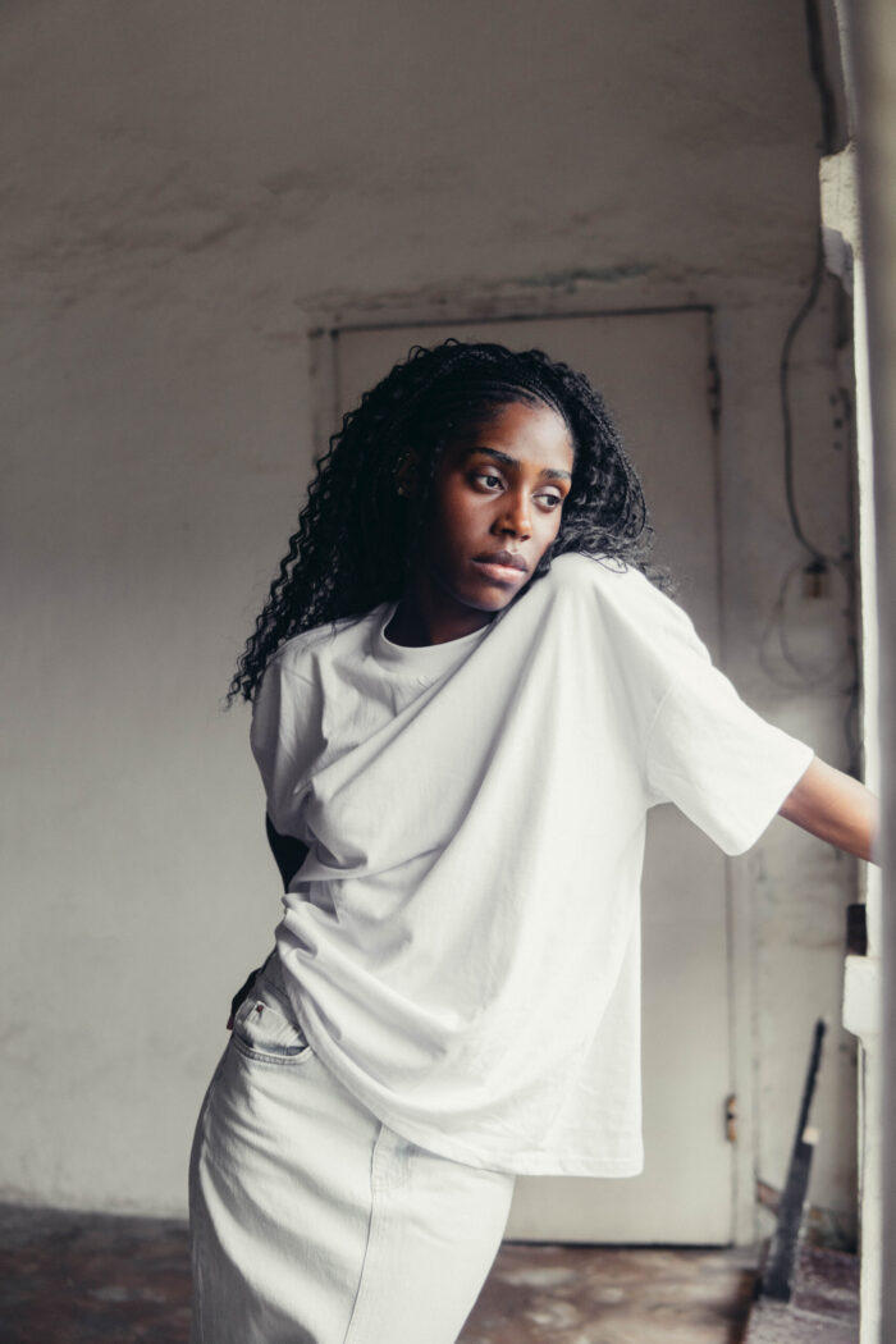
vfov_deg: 43.6
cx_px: 448
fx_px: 1680
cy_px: 672
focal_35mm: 45
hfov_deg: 29.9
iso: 400
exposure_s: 1/100
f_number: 2
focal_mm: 30
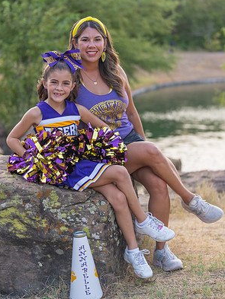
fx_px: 667
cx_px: 112
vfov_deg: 25.3
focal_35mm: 77
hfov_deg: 19.1
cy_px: 130
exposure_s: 1/320
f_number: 2.8
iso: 400
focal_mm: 70
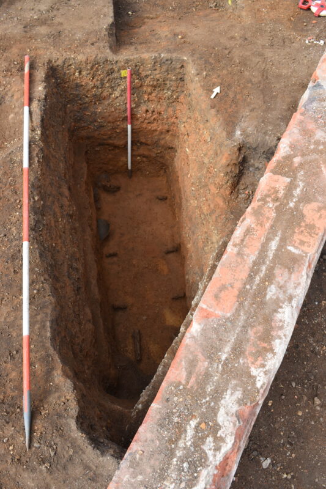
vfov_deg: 53.1
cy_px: 244
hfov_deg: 36.9
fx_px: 489
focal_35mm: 36
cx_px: 163
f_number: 8
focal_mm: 24
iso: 200
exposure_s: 1/250
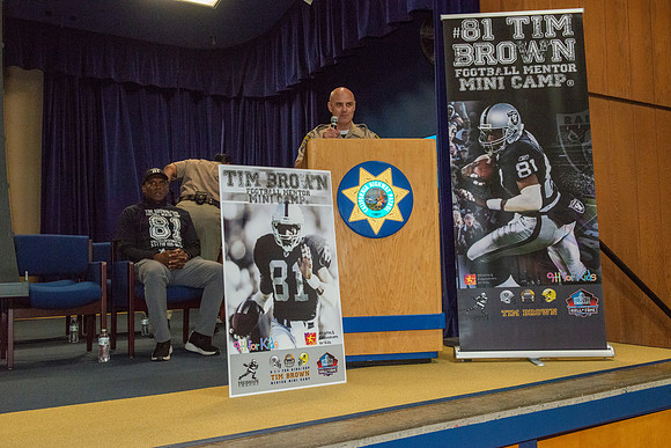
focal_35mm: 35
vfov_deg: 37.5
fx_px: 660
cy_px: 224
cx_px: 336
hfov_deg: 53.9
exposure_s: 1/80
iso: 6400
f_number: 8
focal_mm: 35
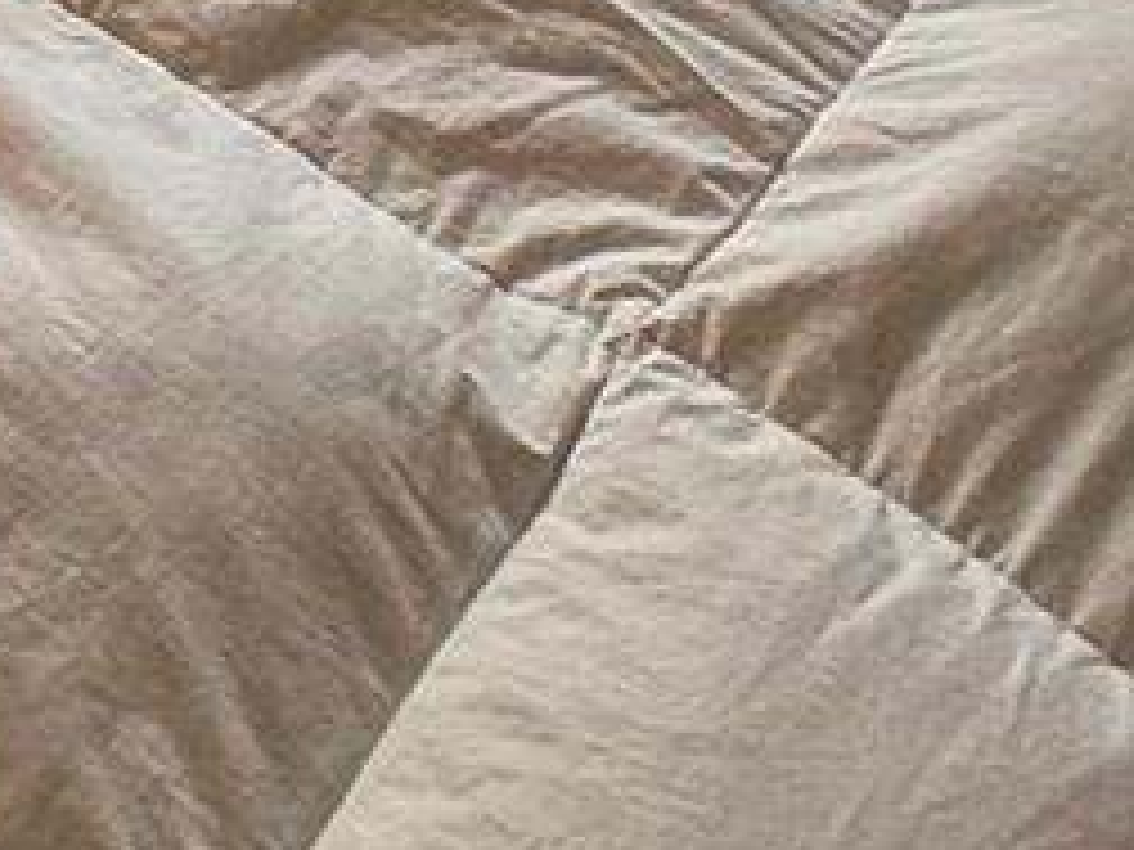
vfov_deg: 11.0
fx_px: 2916
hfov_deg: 19.8
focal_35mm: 89
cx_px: -423
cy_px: -1682
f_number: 2.2
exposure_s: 1/120
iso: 250
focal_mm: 2.22
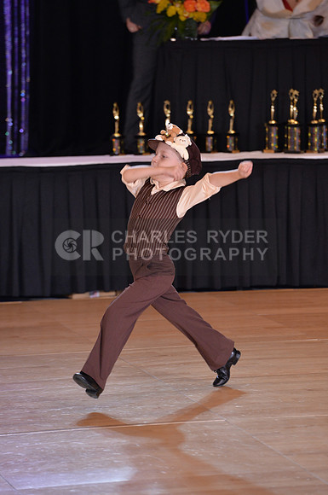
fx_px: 2741
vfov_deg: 10.3
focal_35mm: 200
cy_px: 248
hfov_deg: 6.8
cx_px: 164
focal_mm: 200
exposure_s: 1/250
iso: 1600
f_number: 5
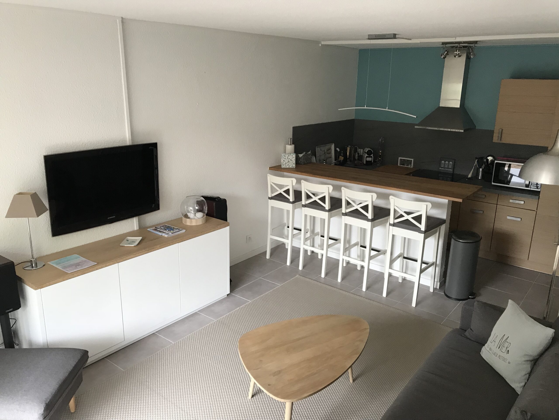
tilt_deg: -16.0
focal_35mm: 28
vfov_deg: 49.7
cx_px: 280
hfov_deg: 63.4
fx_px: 452
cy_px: 210
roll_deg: -0.8
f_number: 1.8
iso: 40
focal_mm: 3.99
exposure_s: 1/33
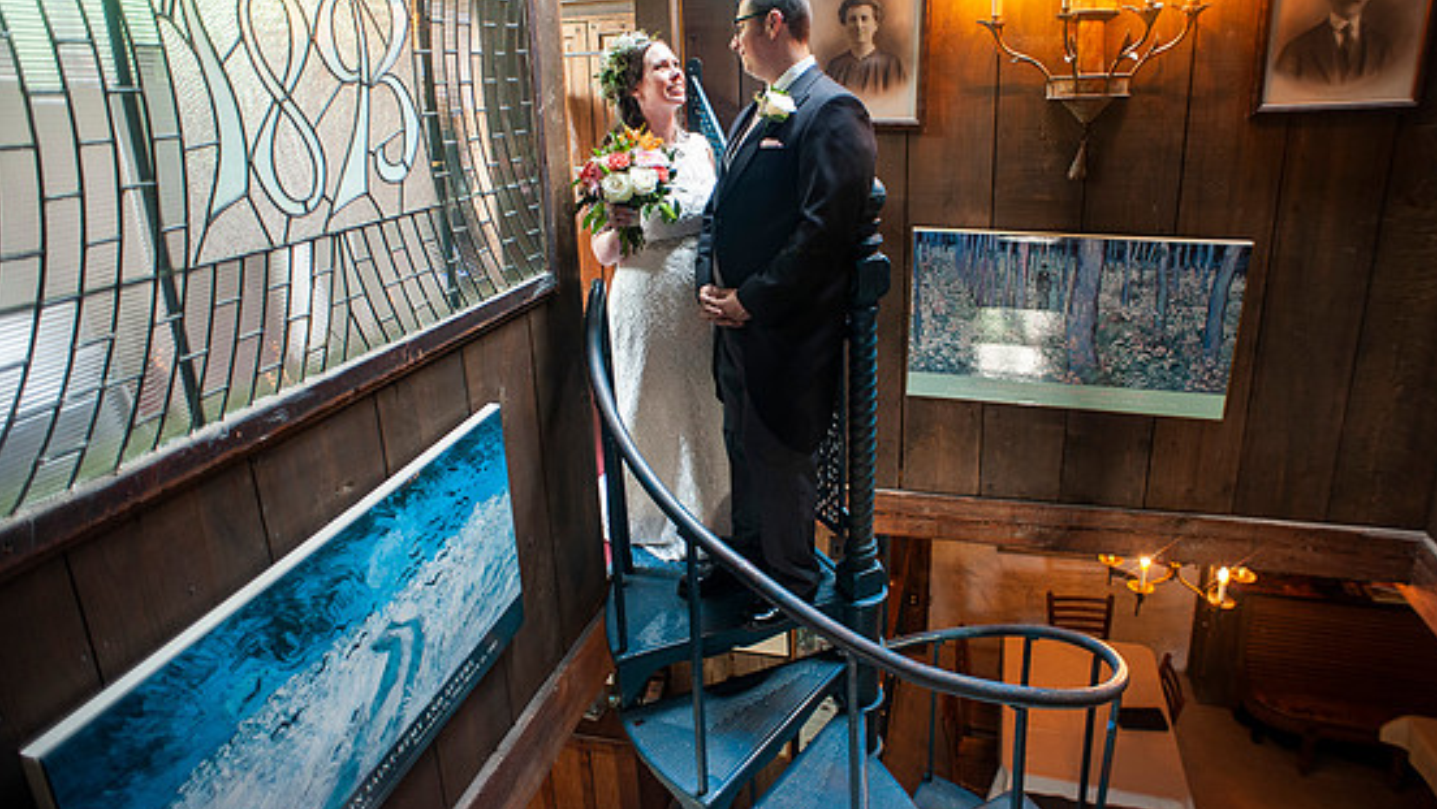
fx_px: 839
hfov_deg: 81.2
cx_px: 711
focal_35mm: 22
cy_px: 328
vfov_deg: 51.2
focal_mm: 20
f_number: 2.8
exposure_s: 1/50
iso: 1000
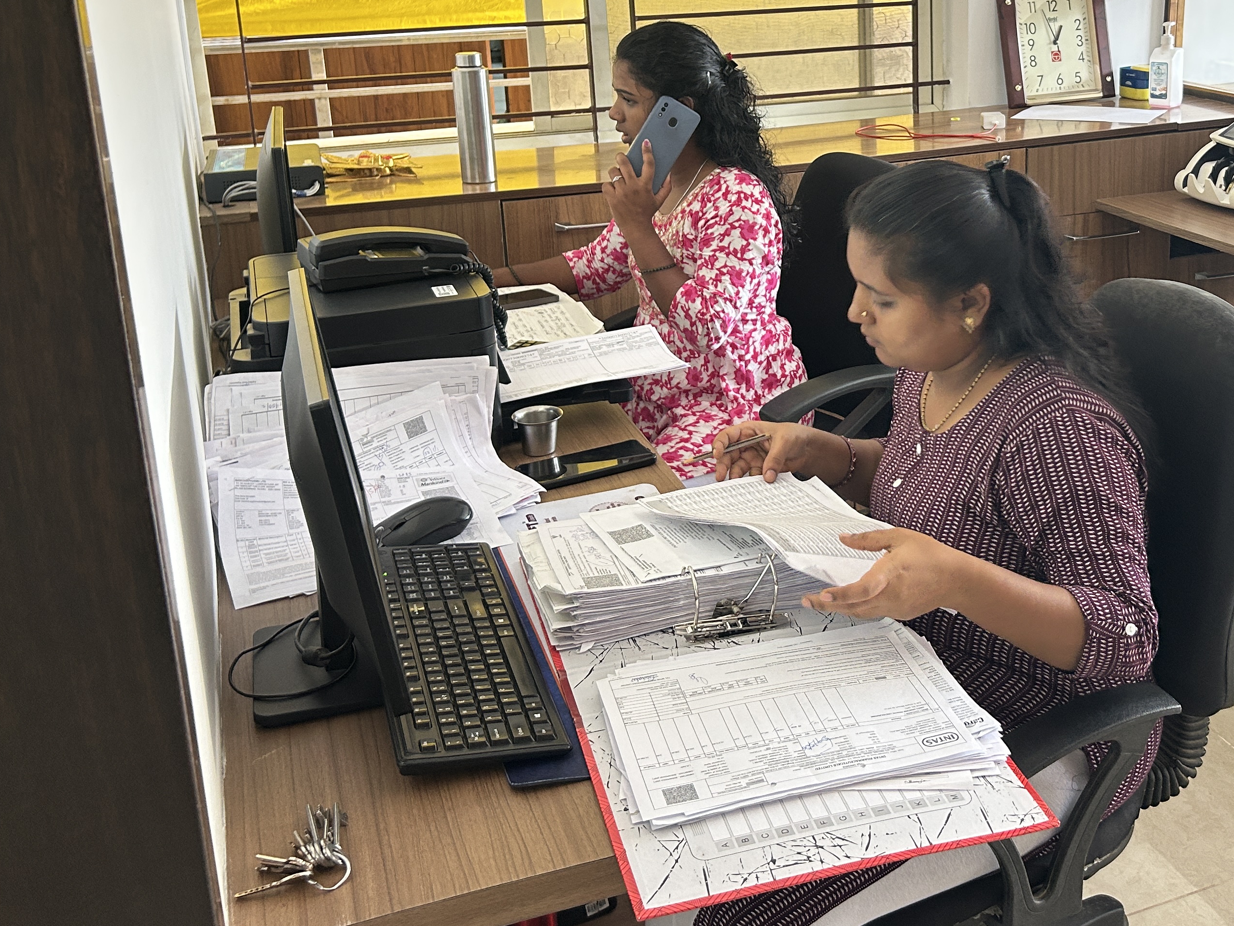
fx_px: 1462
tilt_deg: -14.6
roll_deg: +1.8
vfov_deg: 34.5
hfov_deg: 44.8
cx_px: 866
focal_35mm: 41
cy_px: 253
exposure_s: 1/50
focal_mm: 5.7
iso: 125
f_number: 1.5
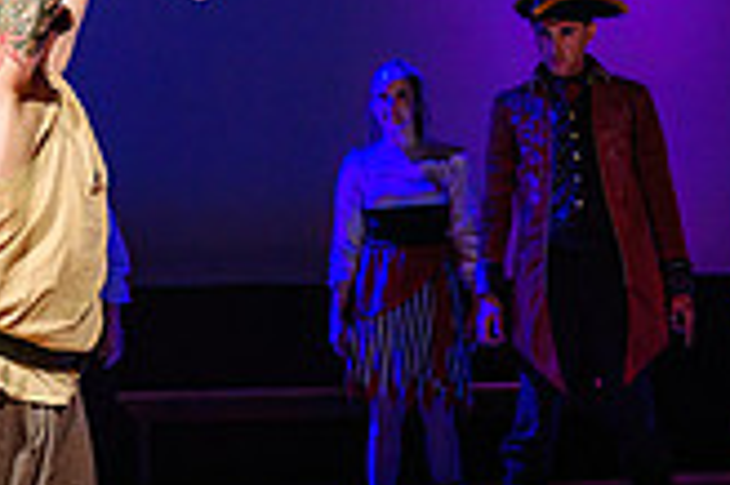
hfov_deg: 15.3
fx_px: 2613
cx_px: -145
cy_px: 6
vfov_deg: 10.5
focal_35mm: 129
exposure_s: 1/200
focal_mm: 30.5
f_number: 2.8
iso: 1600
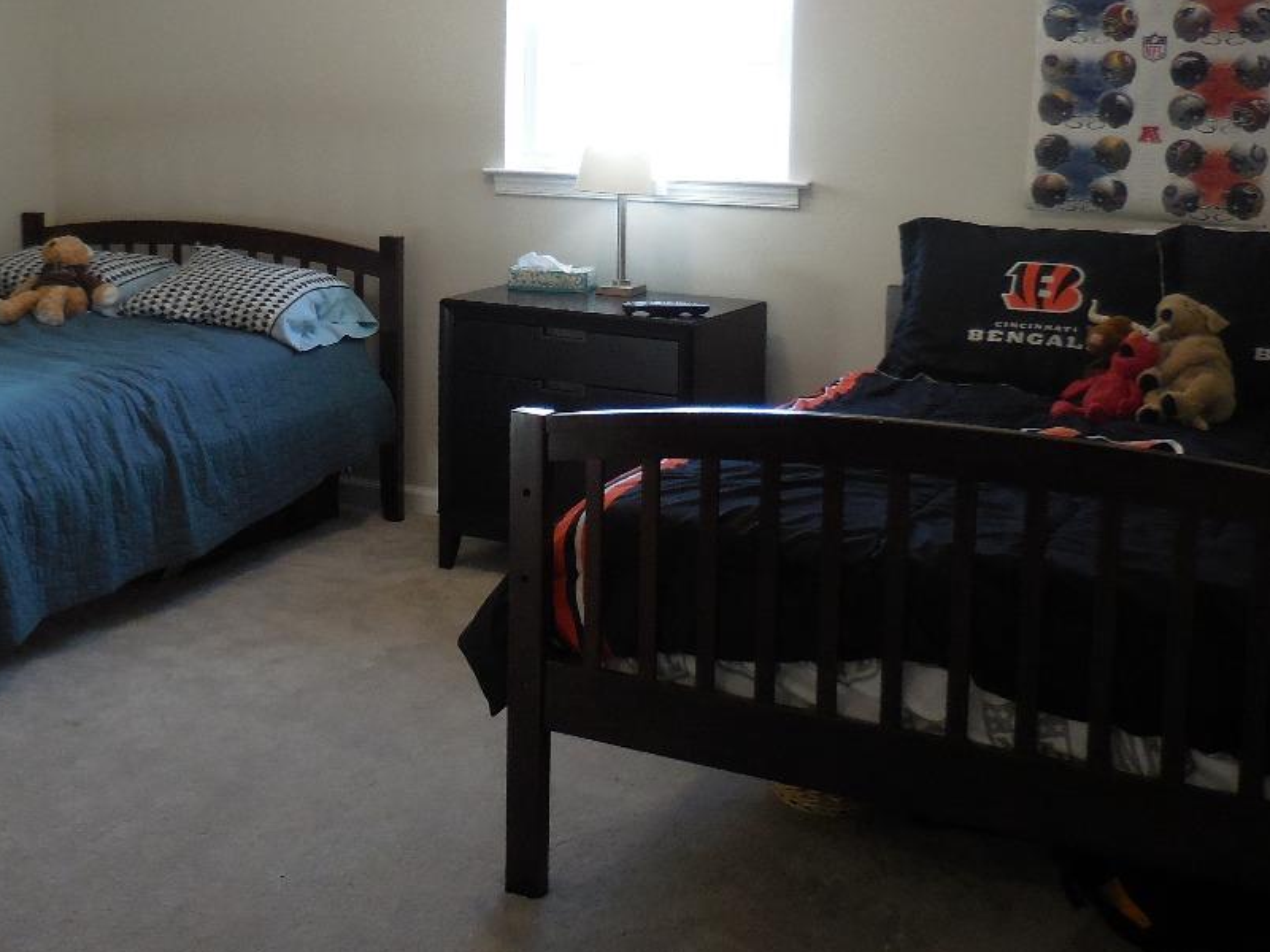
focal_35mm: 45
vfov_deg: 31.7
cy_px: 270
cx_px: 494
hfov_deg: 41.8
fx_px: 1651
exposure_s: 1/30
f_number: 3.3
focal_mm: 4.5
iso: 220
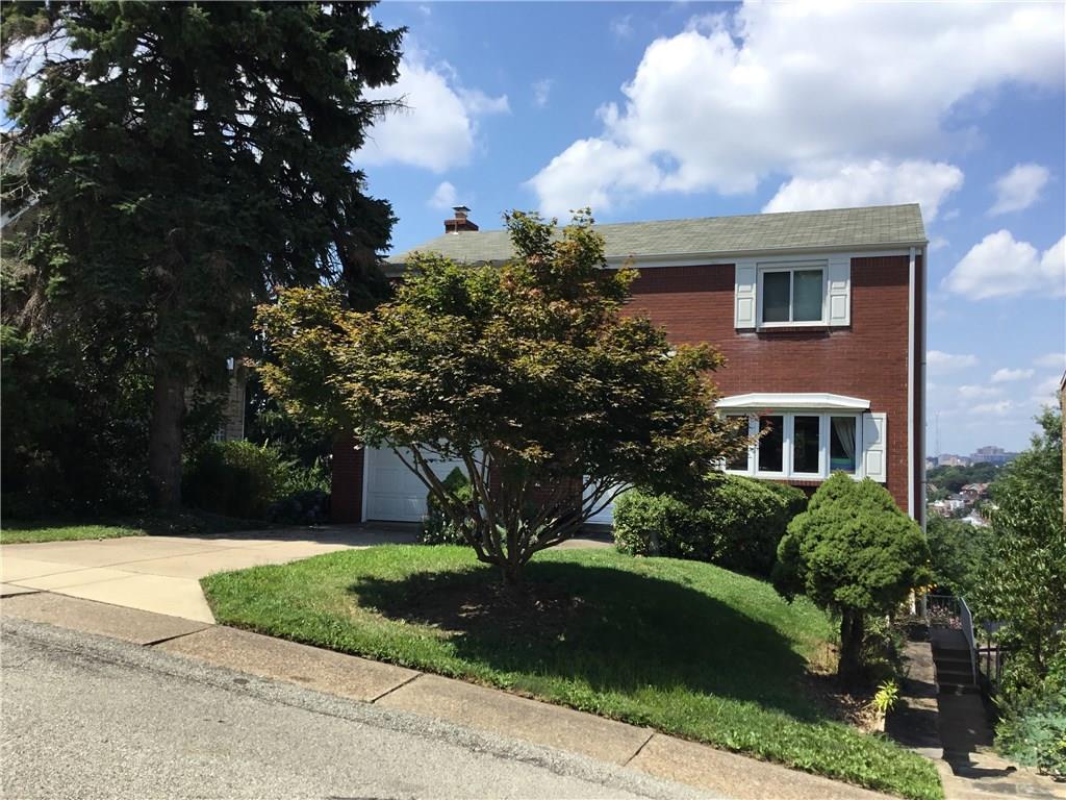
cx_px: 533
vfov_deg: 45.4
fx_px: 955
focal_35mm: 31
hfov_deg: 58.4
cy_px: 400
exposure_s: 1/1181
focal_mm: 3.3
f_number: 2.4
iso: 25
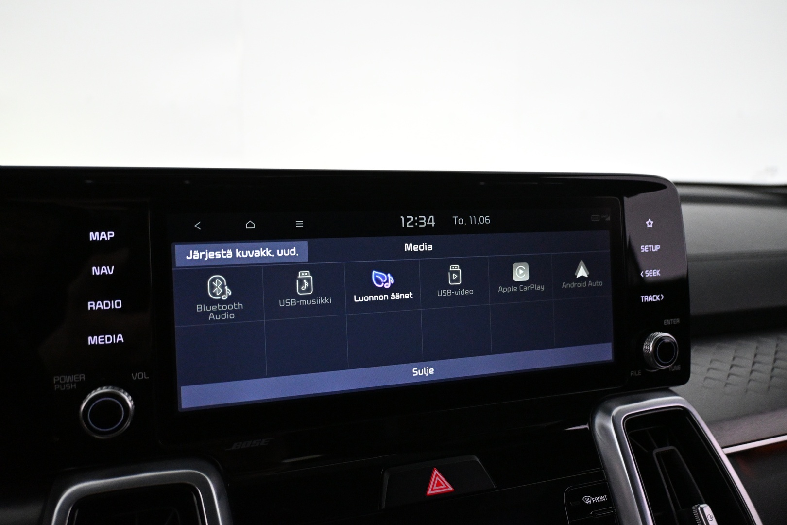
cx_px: 394
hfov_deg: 64.6
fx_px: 623
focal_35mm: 28
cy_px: 262
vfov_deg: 45.7
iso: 4000
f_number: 3.8
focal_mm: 19
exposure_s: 1/160
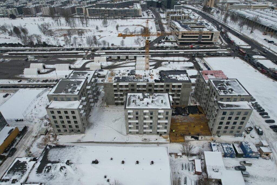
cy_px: 92
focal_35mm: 22
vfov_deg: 57.2
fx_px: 169
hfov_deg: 78.6
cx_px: 138
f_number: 2.8
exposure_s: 1/1000
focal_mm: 8.38
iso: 100
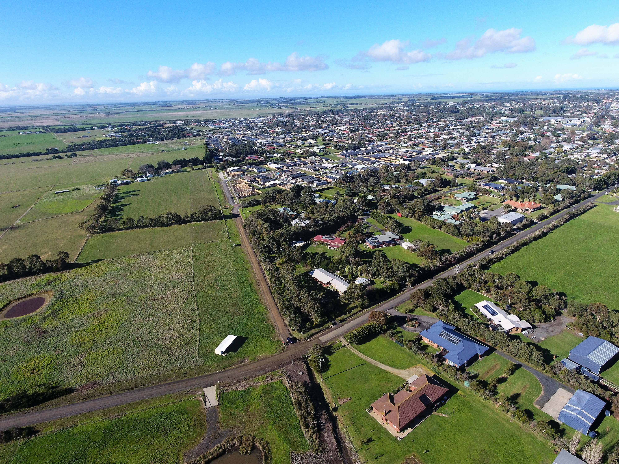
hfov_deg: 81.7
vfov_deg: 66.0
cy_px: 232
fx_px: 358
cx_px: 310
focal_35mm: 20
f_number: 2.8
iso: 100
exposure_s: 1/596
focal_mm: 3.61
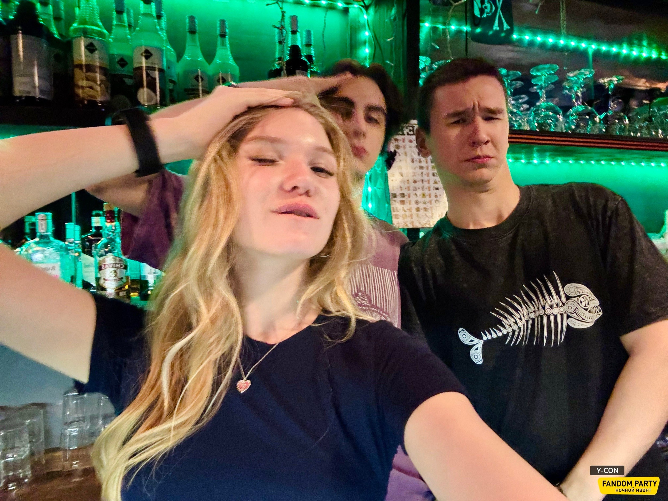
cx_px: 334
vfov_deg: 58.9
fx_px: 444
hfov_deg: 73.9
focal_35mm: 23
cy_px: 250
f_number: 1.9
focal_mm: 2.69
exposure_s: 1/17
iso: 800
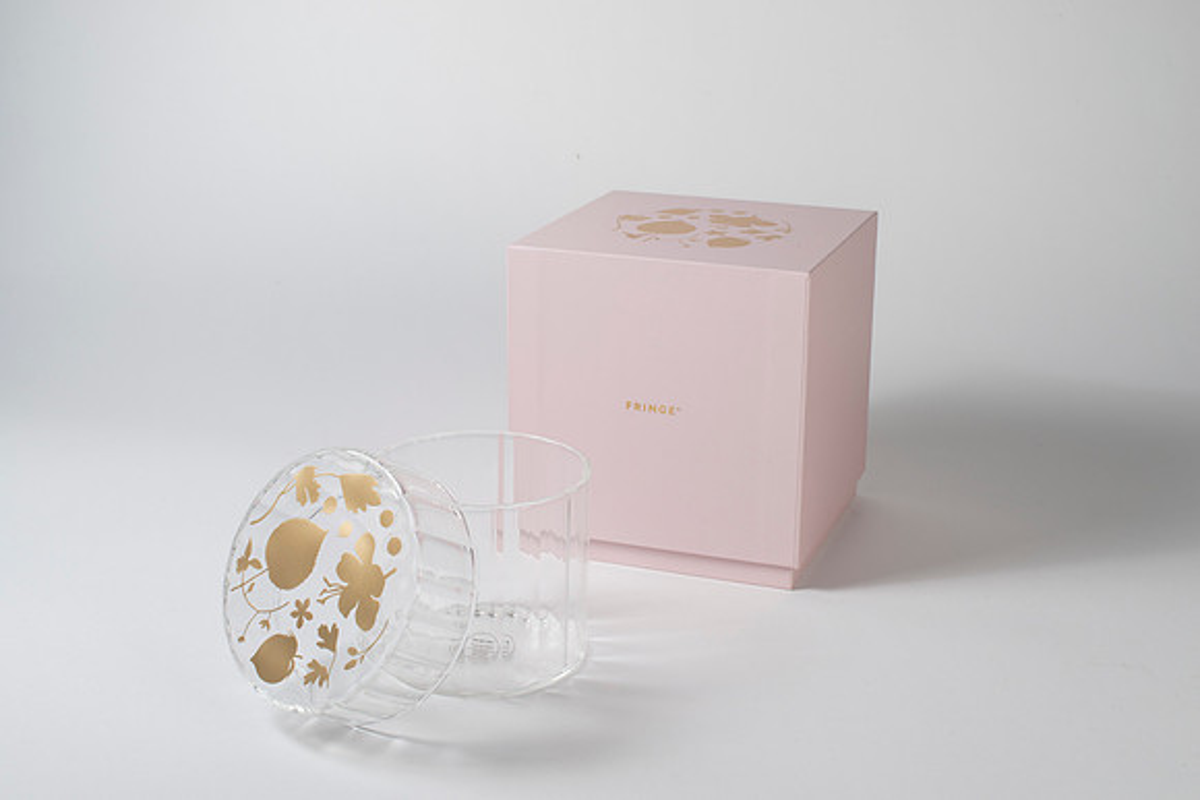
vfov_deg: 26.6
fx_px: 1693
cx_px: 600
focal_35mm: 51
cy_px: 400
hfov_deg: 39.0
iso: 100
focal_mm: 50
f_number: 16
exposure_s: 1/200
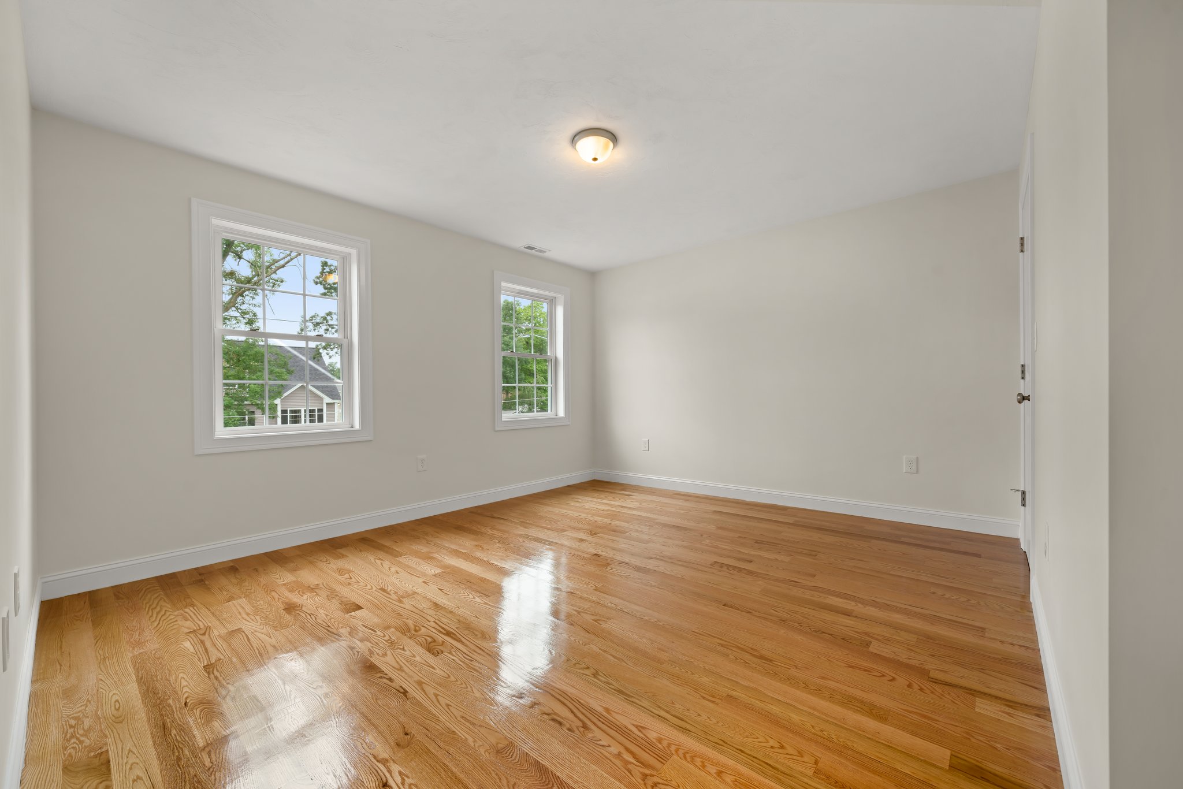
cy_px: 394
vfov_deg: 81.2
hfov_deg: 104.2
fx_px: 460
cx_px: 592
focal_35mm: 14
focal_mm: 14
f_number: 7.1
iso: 125
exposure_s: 1
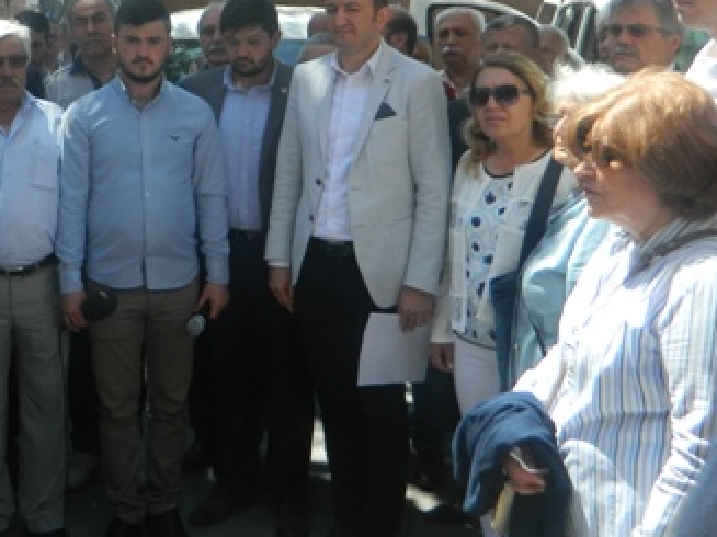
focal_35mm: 49
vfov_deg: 28.7
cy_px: 72
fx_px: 1015
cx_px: 132
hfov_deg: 37.4
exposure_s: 1/400
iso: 80
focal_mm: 4.5
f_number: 3.1
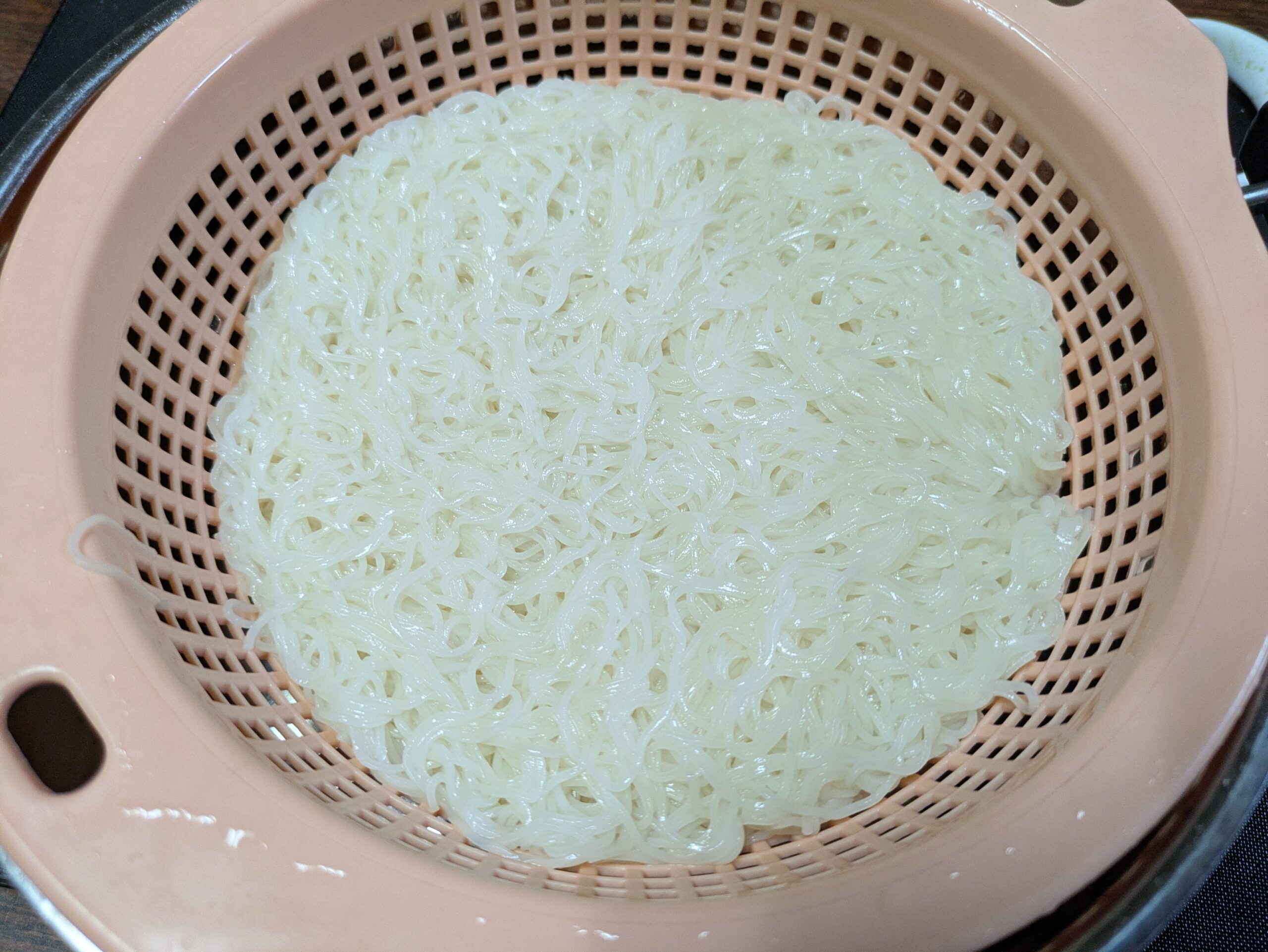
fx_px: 916
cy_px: 476
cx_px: 634
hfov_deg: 69.4
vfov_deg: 54.9
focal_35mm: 25
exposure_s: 1/60
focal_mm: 5.43
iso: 422
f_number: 1.89
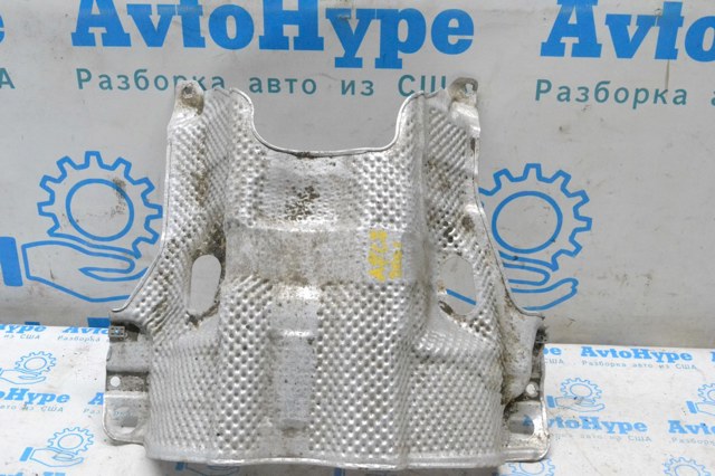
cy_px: 238
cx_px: 358
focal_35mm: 45
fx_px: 893
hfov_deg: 43.6
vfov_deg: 29.8
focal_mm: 30
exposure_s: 1/160
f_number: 10
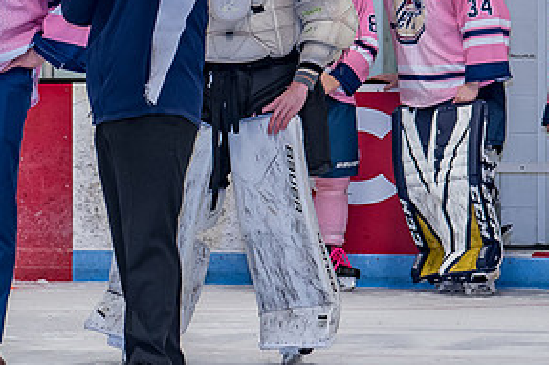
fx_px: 4100
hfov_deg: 7.6
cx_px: -30
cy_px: -50
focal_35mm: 269
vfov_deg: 5.1
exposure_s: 1/250
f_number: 4
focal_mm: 62
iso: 640
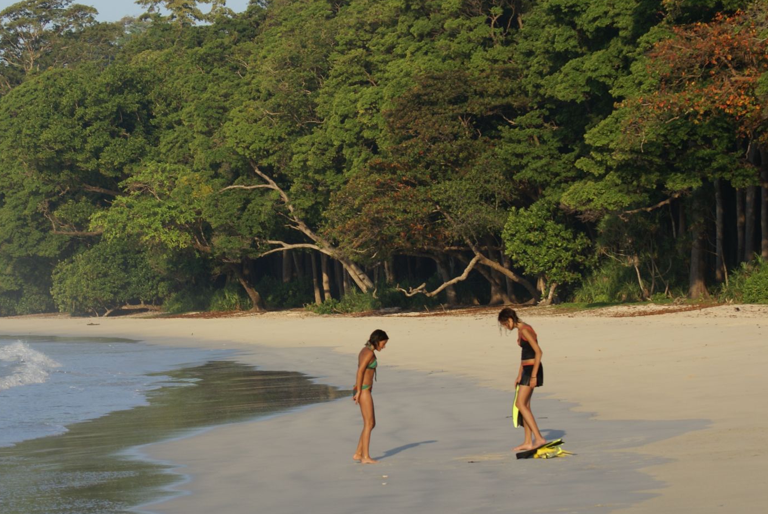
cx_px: 245
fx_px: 3924
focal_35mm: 184
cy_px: 222
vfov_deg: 7.5
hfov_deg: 11.2
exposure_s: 1/200
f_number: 8
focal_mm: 85
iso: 100
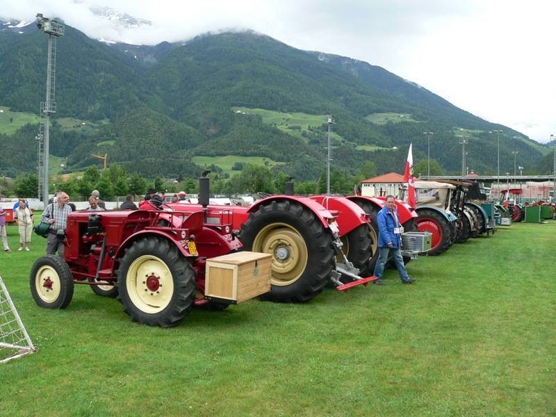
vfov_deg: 39.7
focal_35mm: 36
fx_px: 578
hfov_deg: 51.4
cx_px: 278
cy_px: 208
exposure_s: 1/250
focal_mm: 6
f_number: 4
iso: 80
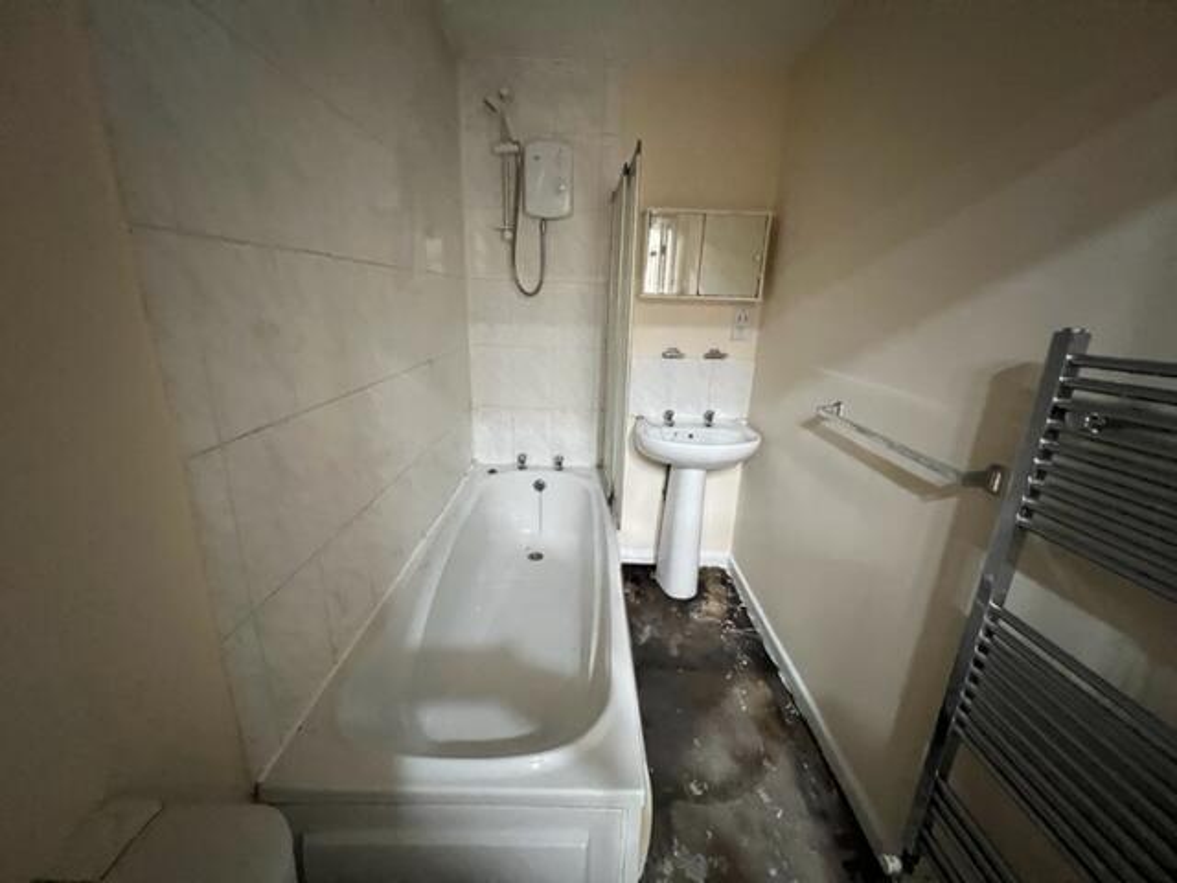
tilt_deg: -16.8
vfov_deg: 89.9
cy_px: 442
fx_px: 442
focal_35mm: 13
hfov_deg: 106.2
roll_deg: -1.4
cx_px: 588
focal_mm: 1.57
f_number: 1.8
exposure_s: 1/50
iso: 800
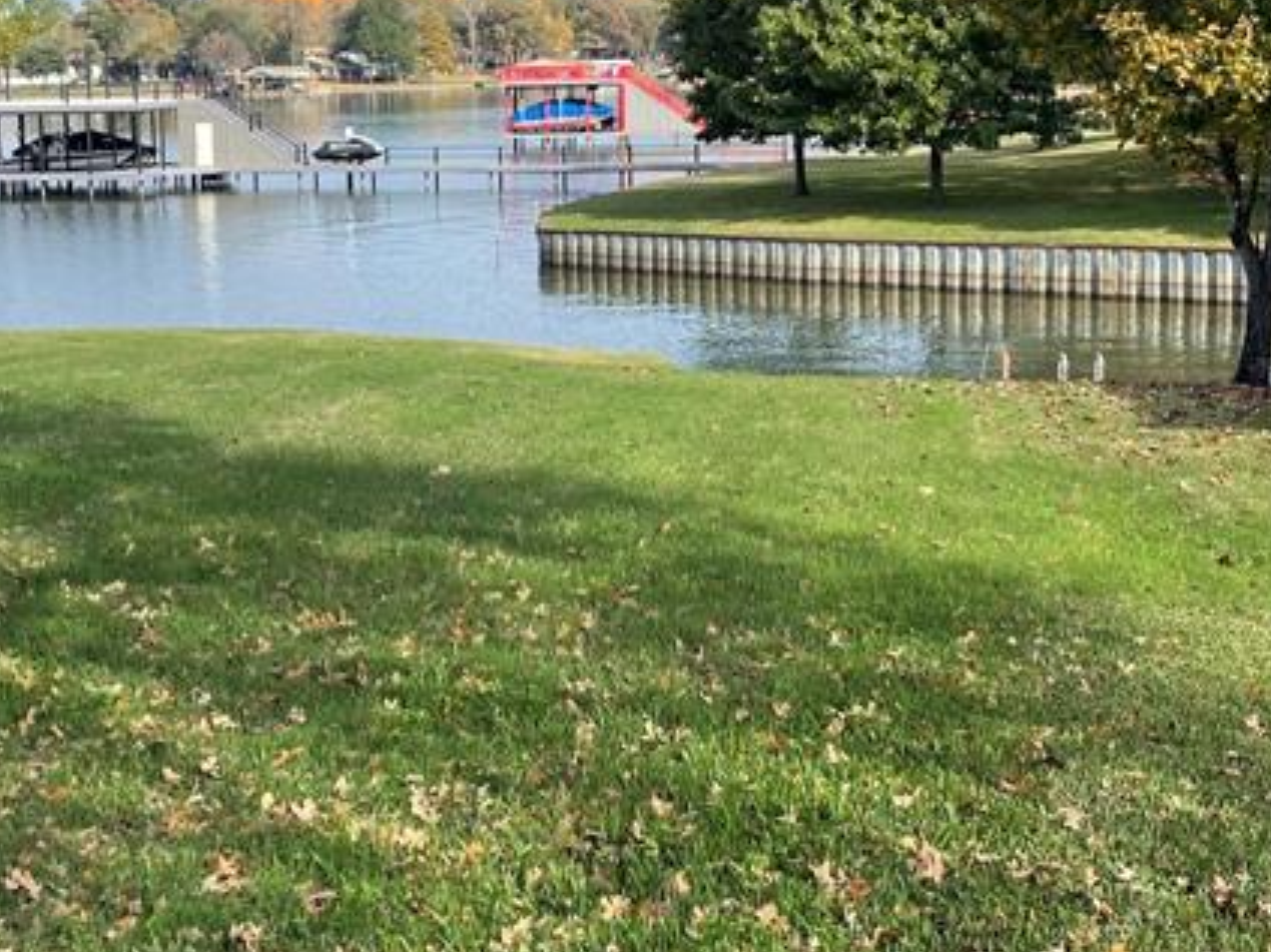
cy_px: 339
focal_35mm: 63
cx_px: 466
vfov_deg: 23.2
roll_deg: +1.9
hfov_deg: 30.6
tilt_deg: -7.8
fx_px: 2313
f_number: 1.6
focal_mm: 5.1
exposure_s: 1/2336
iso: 32
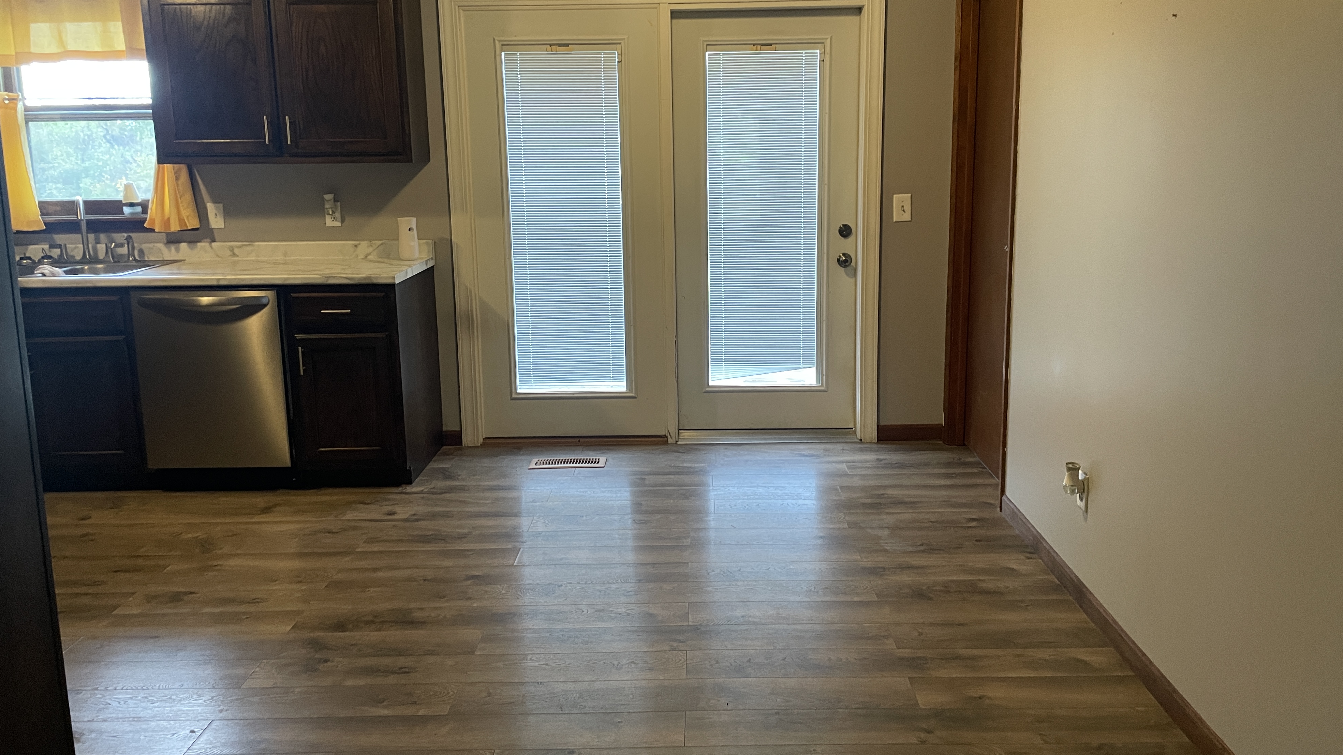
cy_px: 308
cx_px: 687
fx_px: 1033
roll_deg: +1.9
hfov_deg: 66.1
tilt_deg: -8.4
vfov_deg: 40.0
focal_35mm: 29
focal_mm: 4.2
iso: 250
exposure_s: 1/60
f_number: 1.6
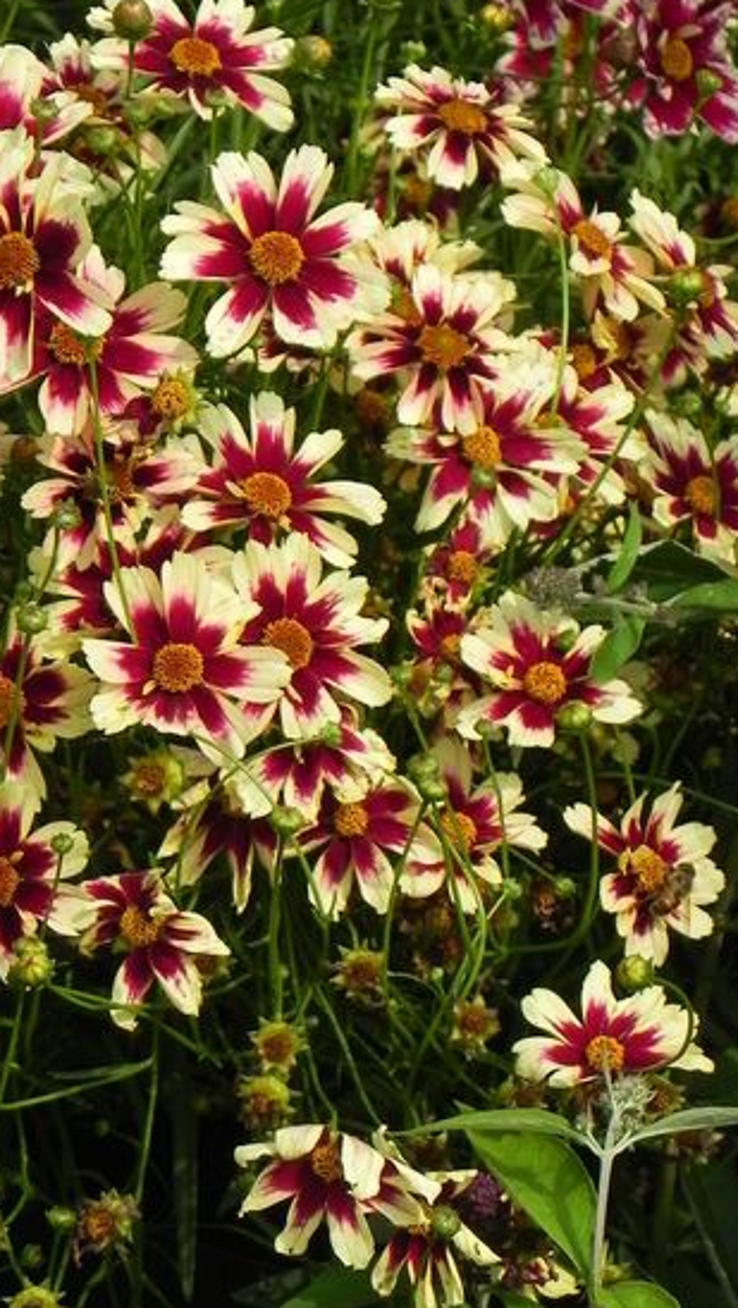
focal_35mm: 205
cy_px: 461
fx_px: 7119
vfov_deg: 10.5
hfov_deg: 5.9
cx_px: 33
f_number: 5
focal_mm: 23
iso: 160
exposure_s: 1/1000
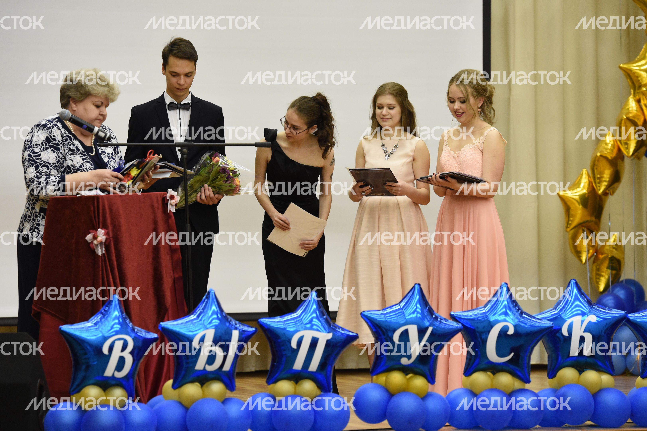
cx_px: 324
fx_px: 2694
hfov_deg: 13.7
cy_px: 216
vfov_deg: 9.1
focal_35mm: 150
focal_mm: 150
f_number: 4.5
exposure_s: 1/200
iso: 5000
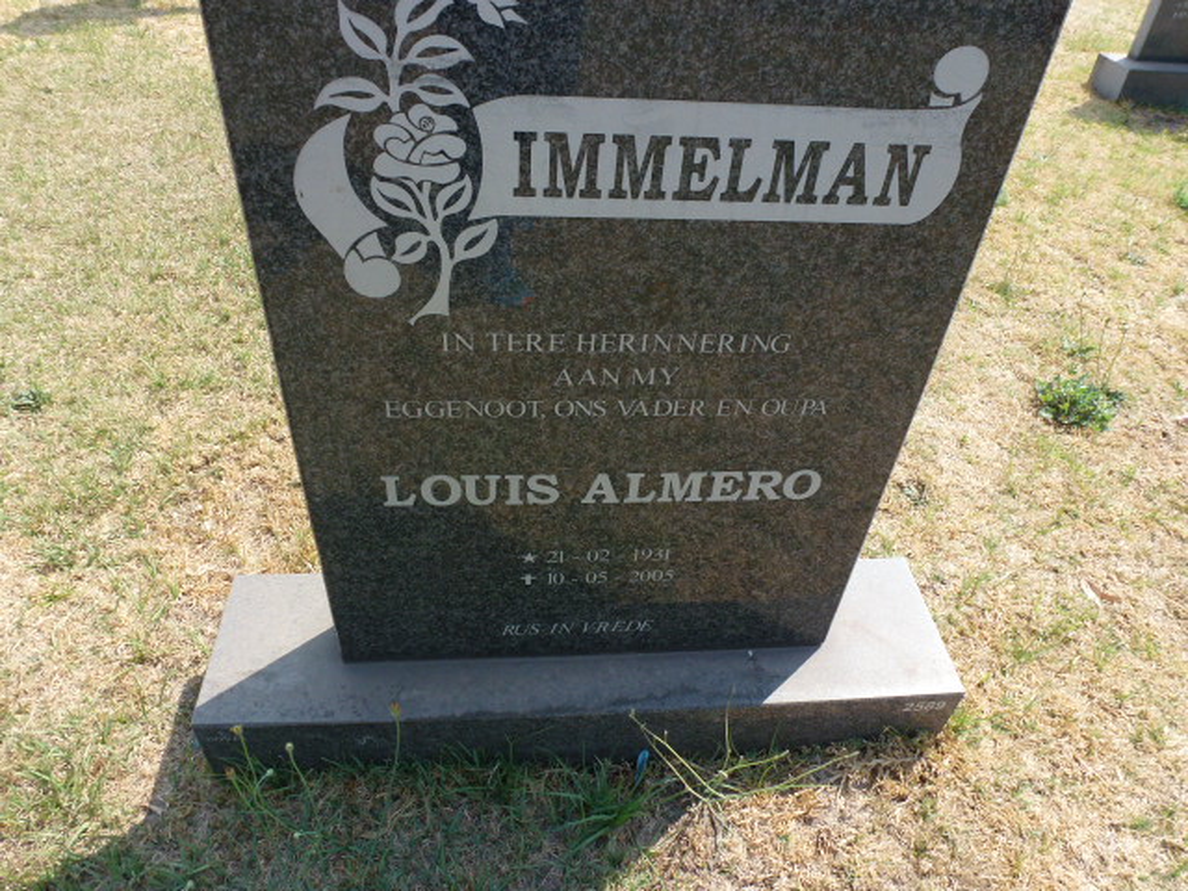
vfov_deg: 56.8
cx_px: 594
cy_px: 446
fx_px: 824
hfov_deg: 71.6
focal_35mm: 24
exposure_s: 1/320
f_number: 4
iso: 100
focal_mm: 4.3
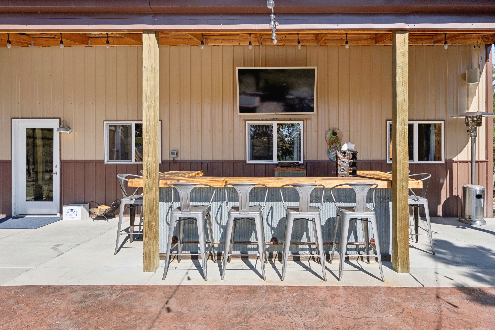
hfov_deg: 81.0
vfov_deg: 59.5
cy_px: 153
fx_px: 289
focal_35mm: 21
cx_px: 268
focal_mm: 19
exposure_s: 1/500
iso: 250
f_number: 9
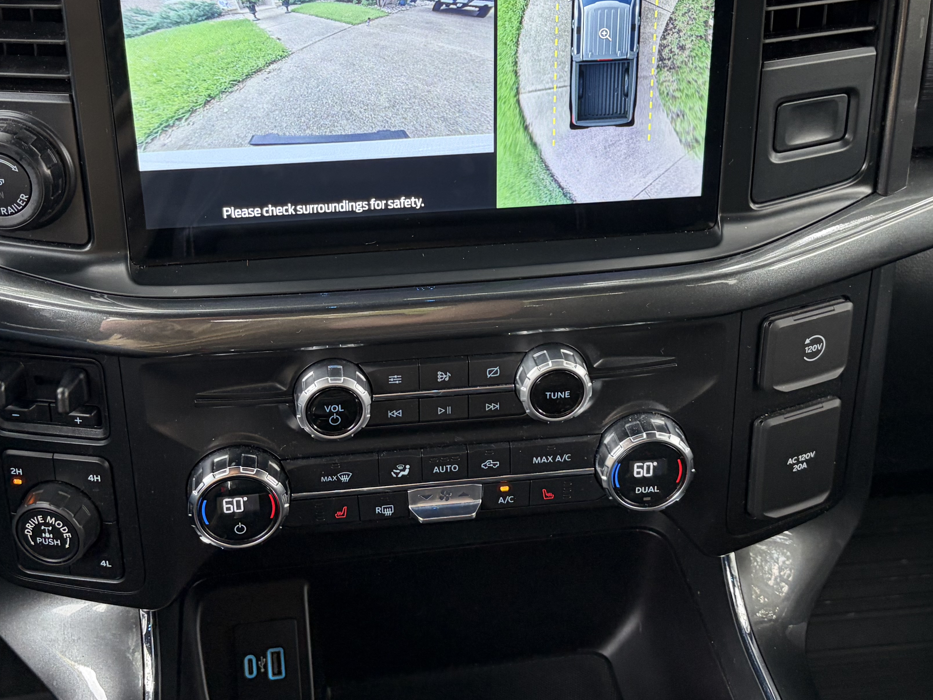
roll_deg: -0.5
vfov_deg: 31.1
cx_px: 465
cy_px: 204
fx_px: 1240
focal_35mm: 46
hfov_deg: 41.2
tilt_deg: -30.7
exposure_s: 1/60
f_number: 1.6
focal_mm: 5.96
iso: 100
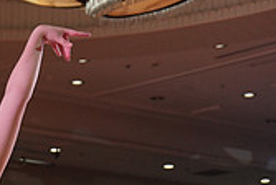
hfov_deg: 12.8
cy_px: 311
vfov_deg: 8.6
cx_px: -50
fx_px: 1198
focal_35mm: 156
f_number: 4
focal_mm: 45
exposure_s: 1/500
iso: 1000
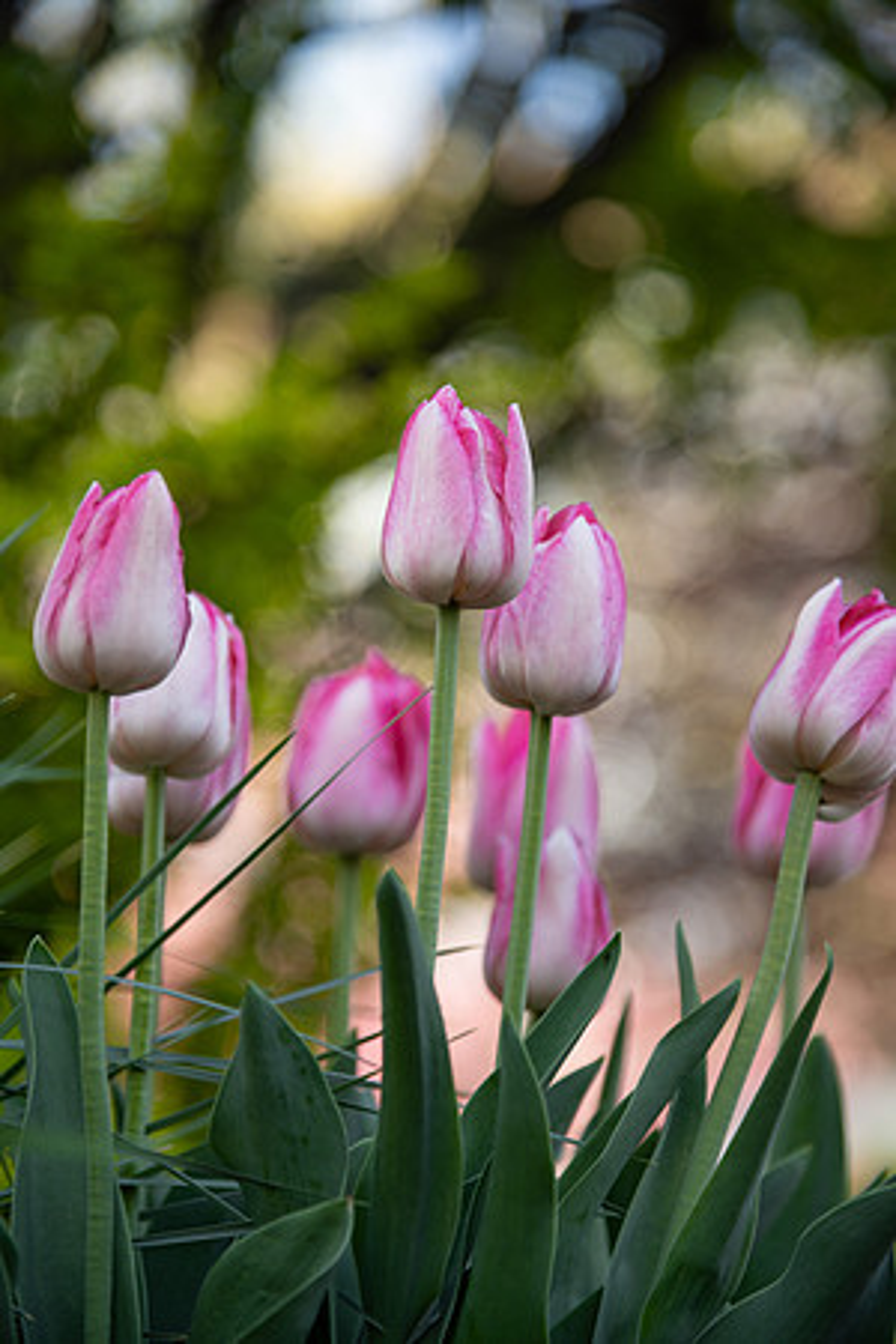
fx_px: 4480
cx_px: 448
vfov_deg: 17.1
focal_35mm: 120
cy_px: 672
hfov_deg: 11.4
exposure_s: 1/200
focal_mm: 120
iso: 125
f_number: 4
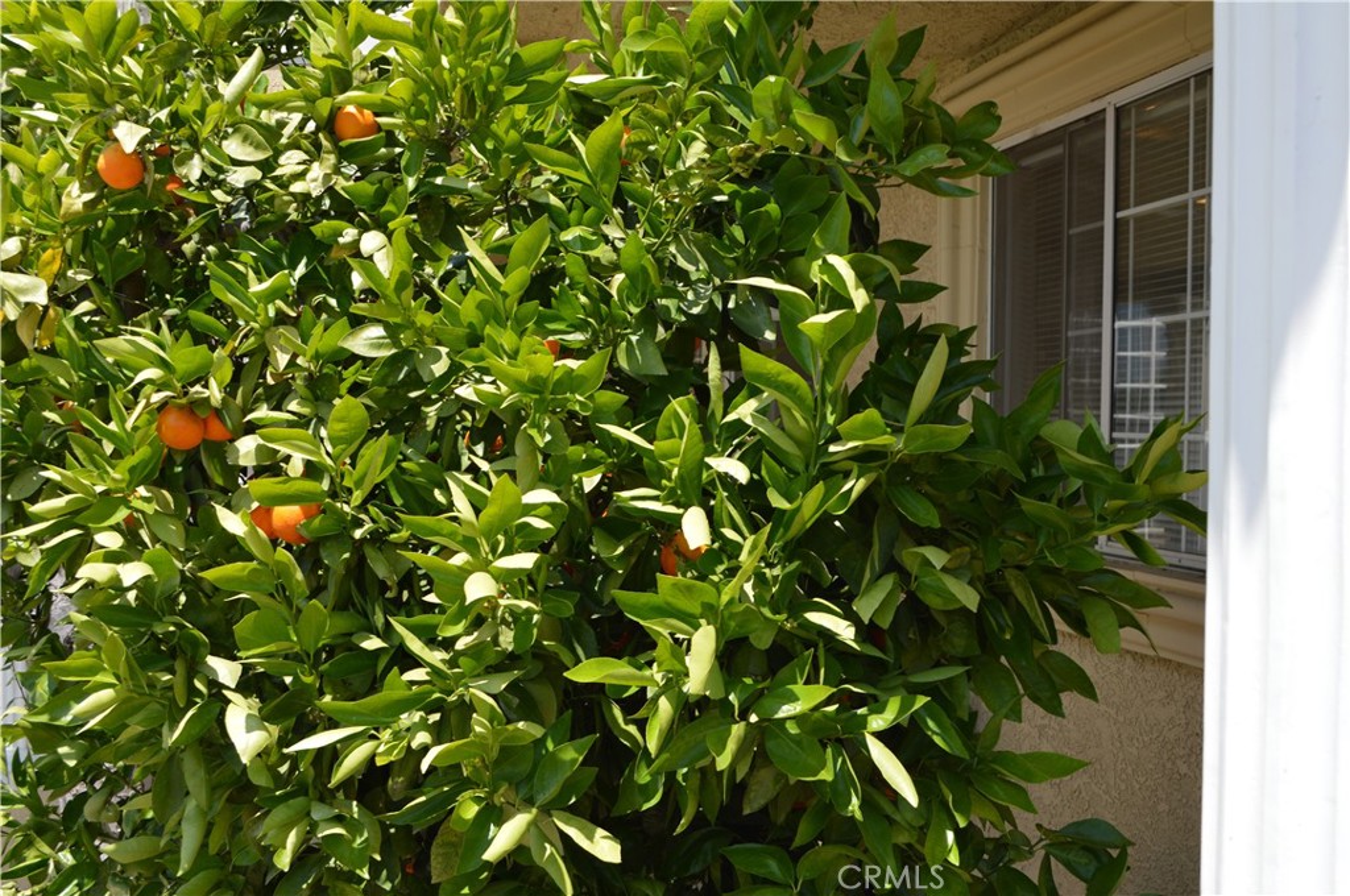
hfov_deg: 49.6
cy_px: 448
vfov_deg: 34.1
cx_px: 675
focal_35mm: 39
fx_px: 1461
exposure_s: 1/160
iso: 100
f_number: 6.3
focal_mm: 26
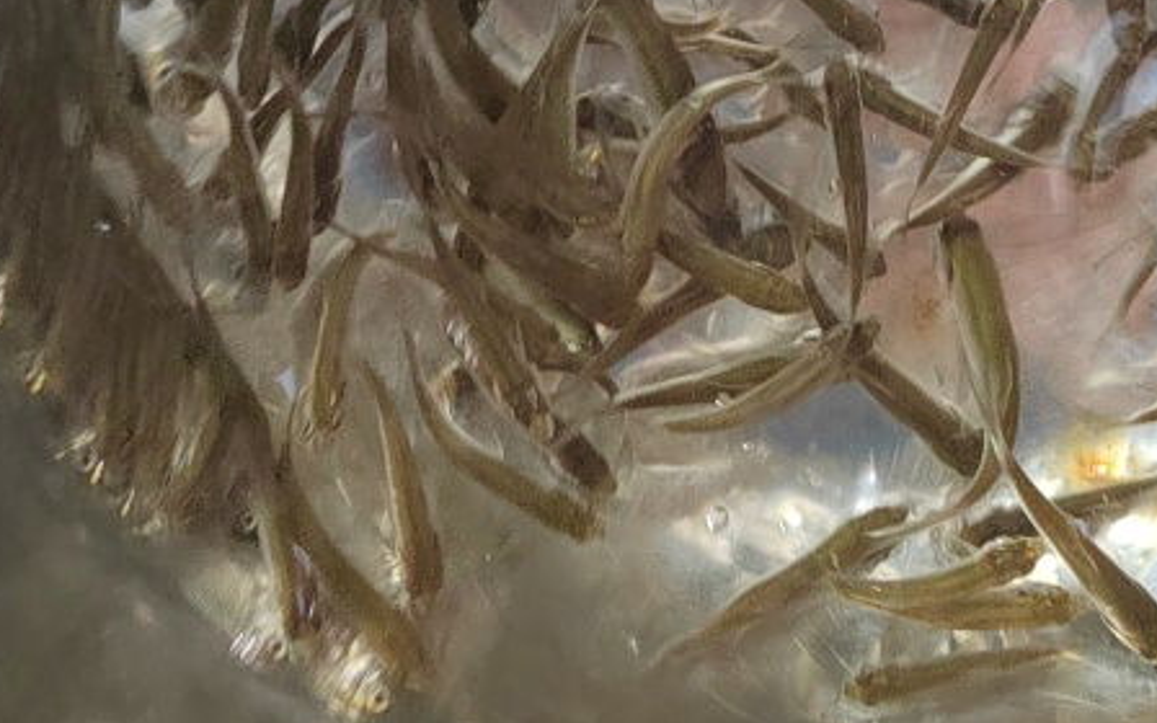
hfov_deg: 34.8
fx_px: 1829
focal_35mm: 58
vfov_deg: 17.9
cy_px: -575
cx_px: 767
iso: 628
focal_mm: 5.52
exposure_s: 1/100
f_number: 1.9
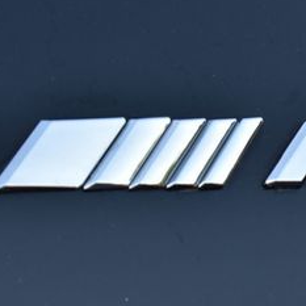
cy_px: 144
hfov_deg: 8.9
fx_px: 1922
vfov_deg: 9.1
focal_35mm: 192
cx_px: 412
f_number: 9
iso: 400
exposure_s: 1/100
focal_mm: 55
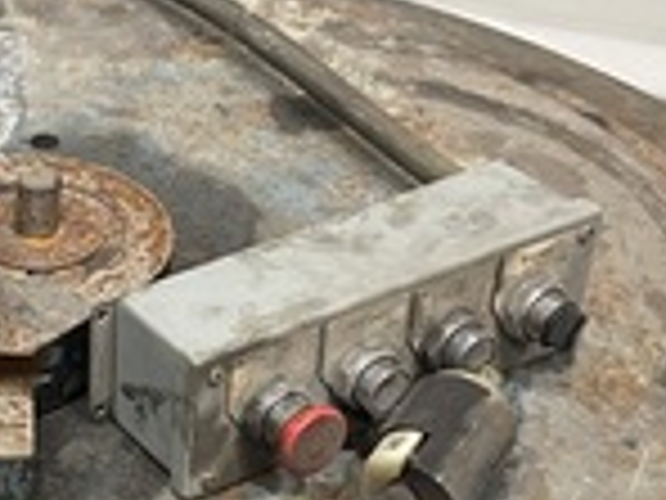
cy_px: 396
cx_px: -63
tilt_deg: -42.3
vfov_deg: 18.1
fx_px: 1558
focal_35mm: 81
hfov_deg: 22.8
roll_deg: -0.6
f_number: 1.6
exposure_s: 1/60
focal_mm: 5.1
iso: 320
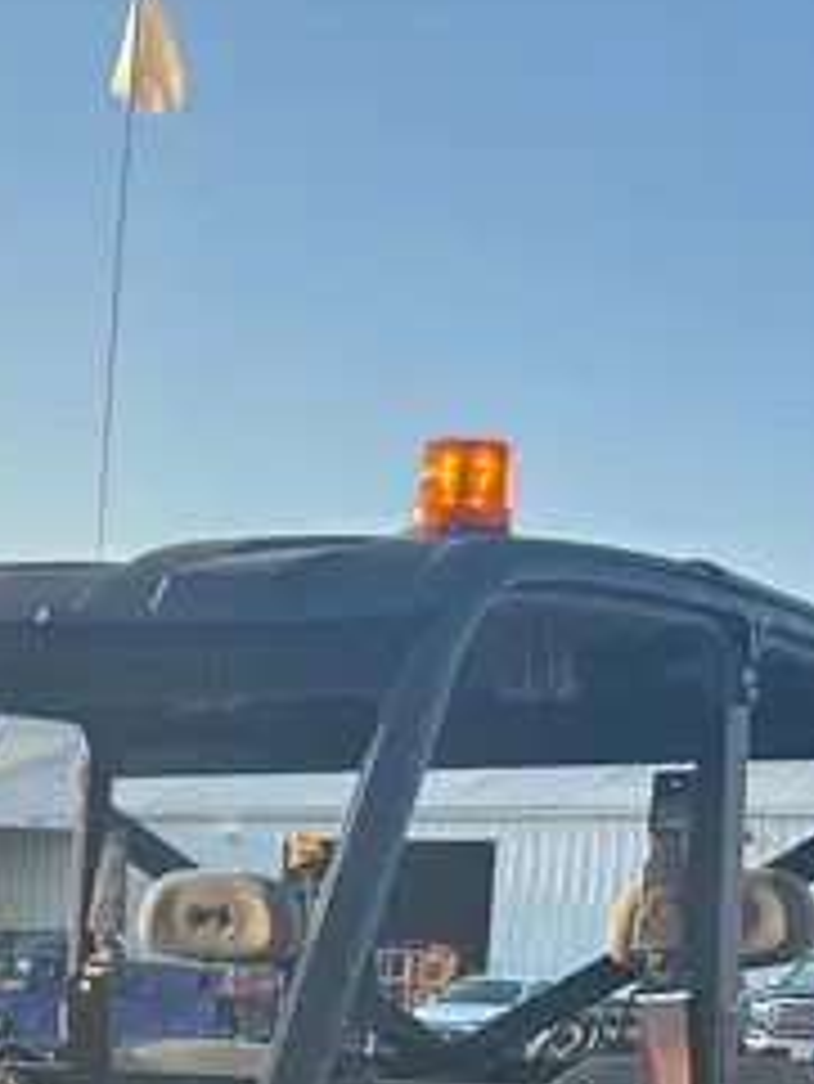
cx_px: 31
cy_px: 1473
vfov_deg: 21.8
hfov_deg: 18.3
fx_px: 2475
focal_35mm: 79
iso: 50
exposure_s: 1/1000
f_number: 1.5
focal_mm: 5.7
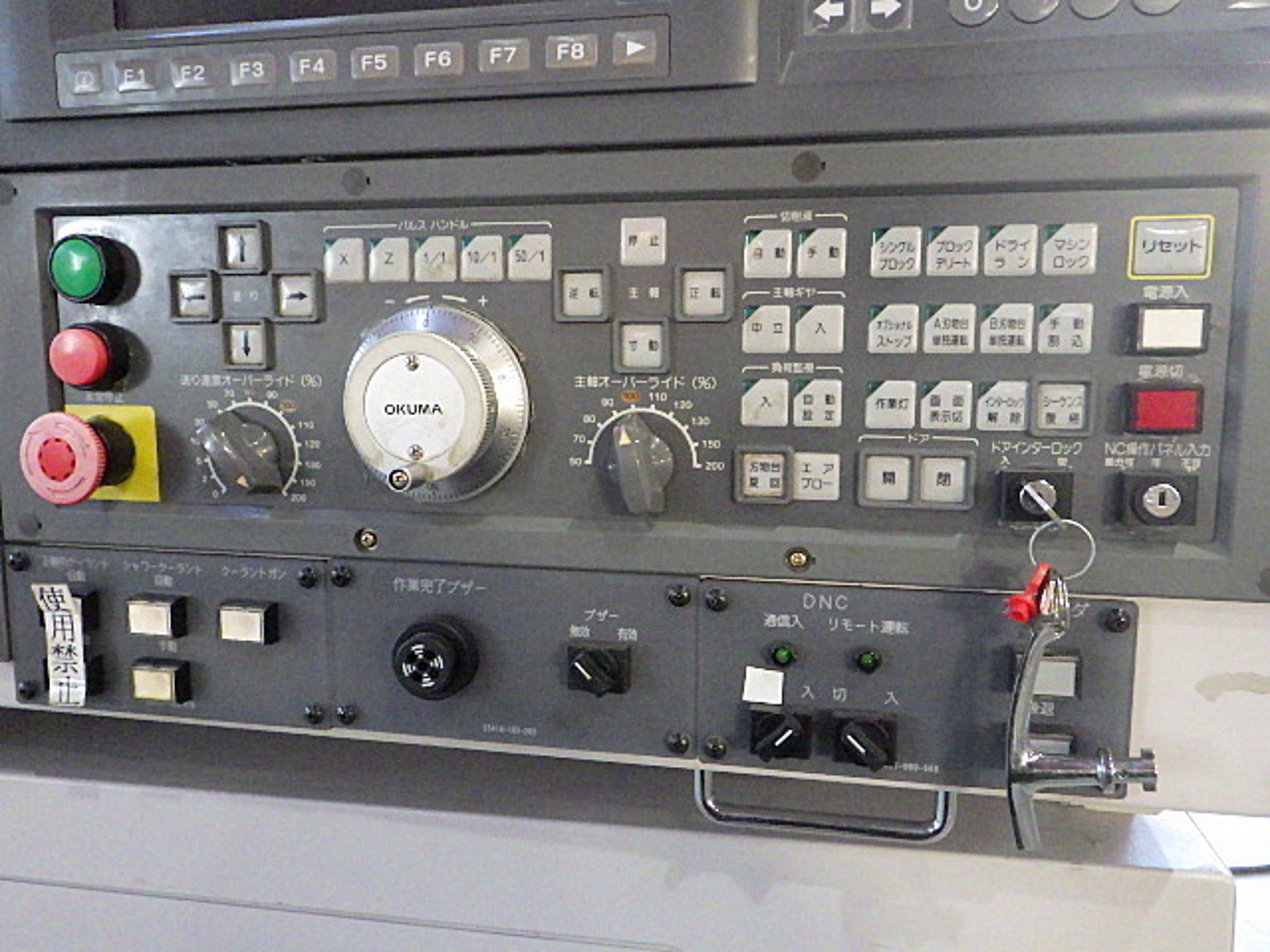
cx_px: 635
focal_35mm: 28
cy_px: 476
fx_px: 1027
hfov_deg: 63.4
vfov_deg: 49.7
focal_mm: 5
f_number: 3.5
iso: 800
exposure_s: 1/45
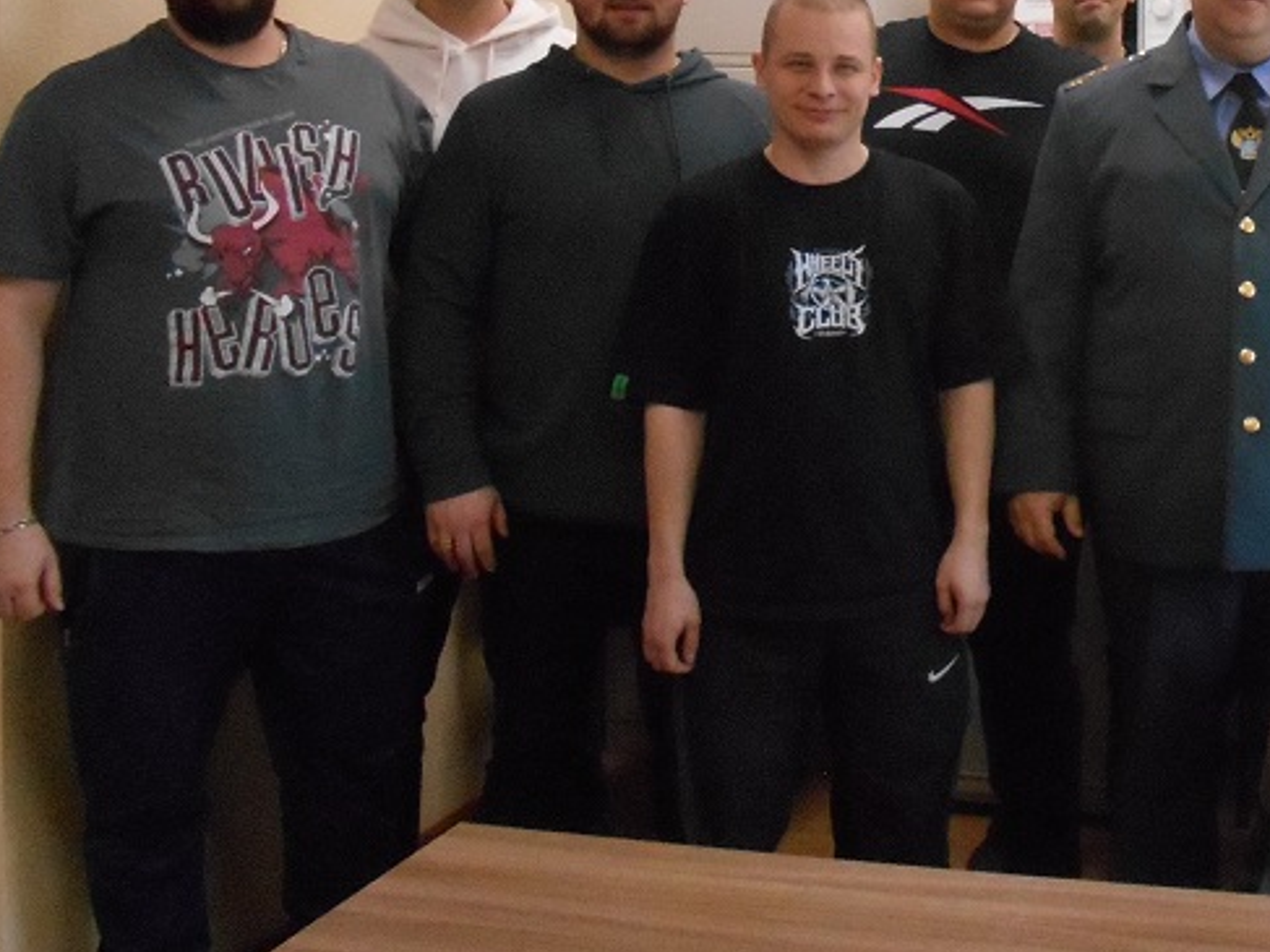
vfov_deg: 25.7
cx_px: 1204
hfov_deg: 32.7
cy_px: 87
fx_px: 2017
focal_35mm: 55
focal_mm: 4.6
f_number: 3.2
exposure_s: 1/250
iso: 800
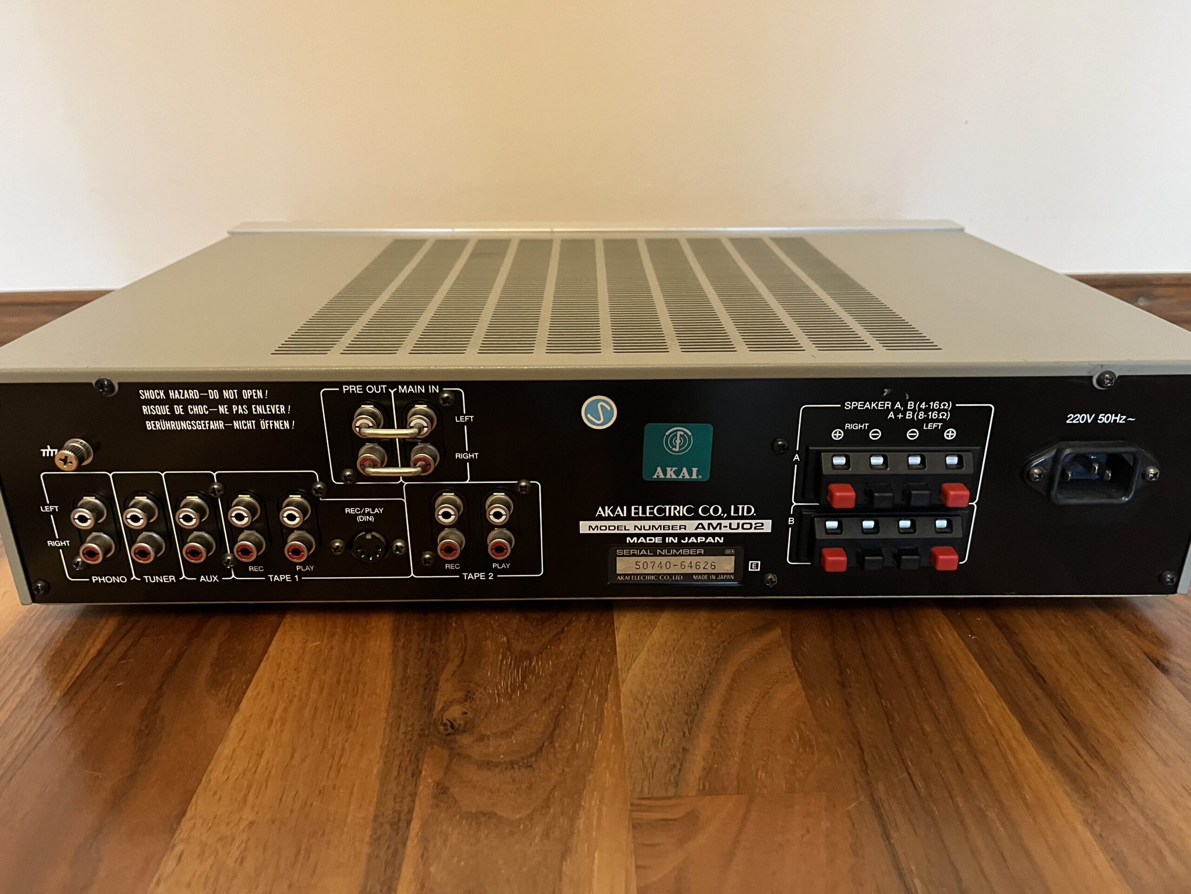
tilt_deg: -23.3
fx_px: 895
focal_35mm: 26
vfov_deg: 53.1
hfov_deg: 67.3
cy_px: 447
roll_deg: +0.5
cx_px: 596
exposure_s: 1/33
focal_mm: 5.1
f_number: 1.6
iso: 640
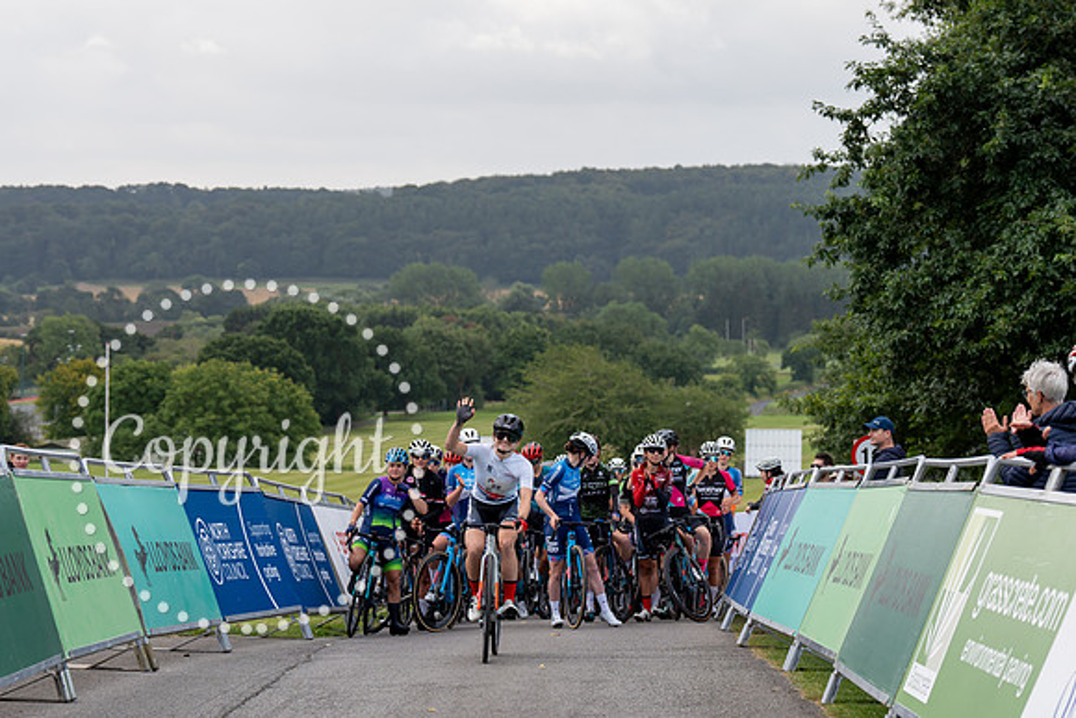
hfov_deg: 19.1
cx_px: 545
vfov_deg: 12.8
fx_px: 3197
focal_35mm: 107
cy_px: 298
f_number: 4
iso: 125
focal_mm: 83
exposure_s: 1/800
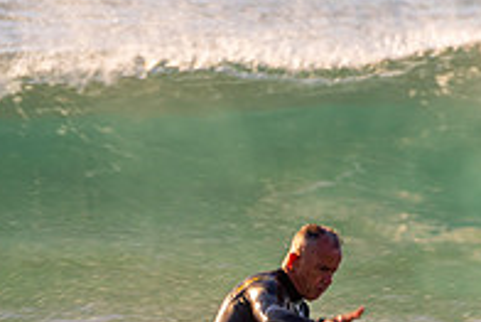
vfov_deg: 0.9
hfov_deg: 1.4
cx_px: 302
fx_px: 19762
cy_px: 456
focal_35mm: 1478
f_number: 11
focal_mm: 500
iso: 64
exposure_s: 1/125
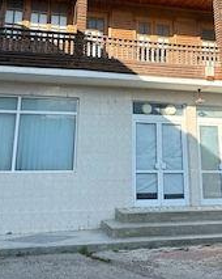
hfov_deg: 34.0
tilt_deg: +18.8
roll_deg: -2.5
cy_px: 63
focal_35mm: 44
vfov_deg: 40.6
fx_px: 362
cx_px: 127
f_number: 1.78
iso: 100
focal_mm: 6.76
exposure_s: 1/2000
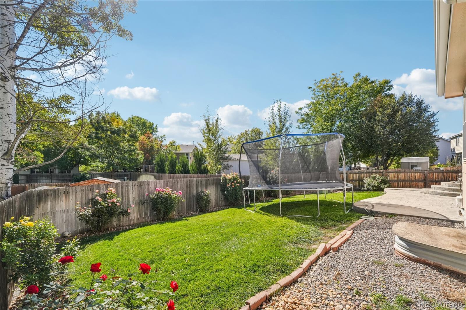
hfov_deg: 100.4
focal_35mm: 15
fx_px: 194
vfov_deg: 77.3
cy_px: 155
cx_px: 233
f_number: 8
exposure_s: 1/640
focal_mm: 10
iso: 800
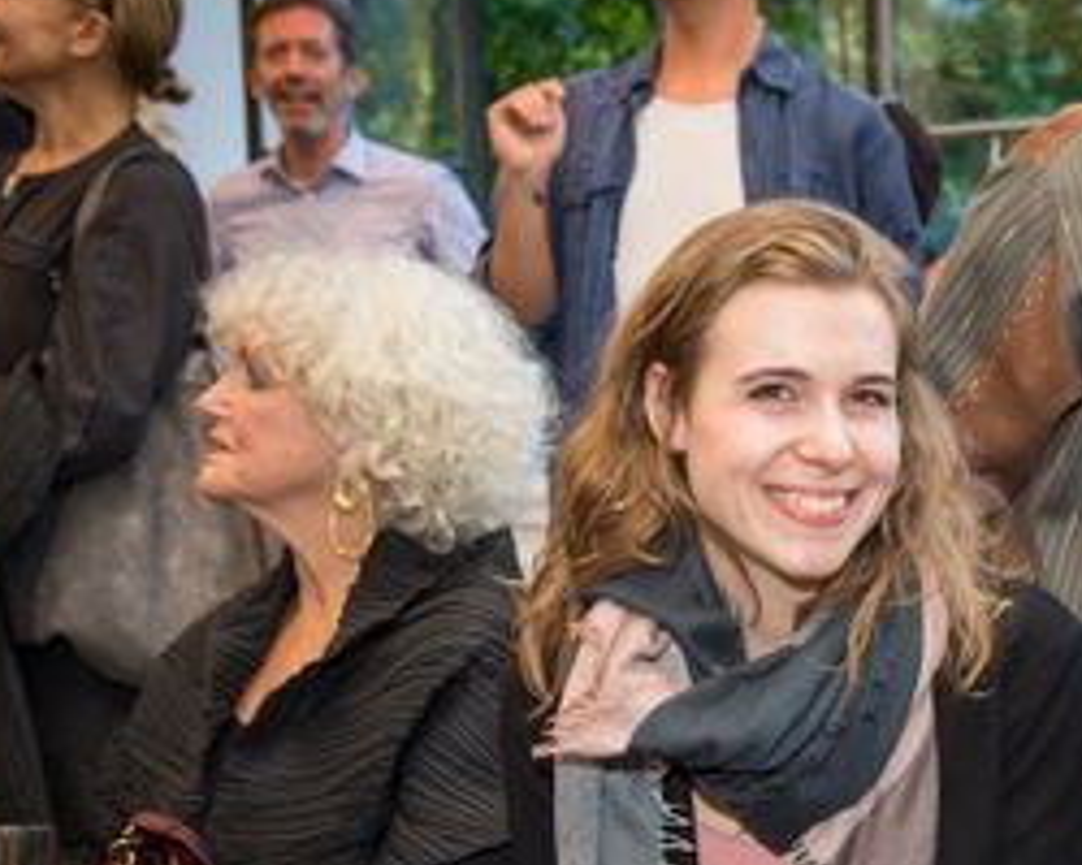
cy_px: 599
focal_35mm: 73
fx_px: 2338
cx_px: 1047
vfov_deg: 20.9
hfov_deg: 25.0
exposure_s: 1/125
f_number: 4
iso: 1000
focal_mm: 38
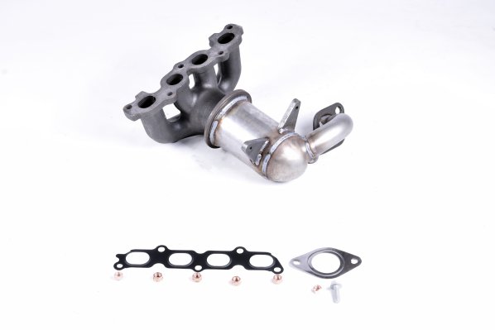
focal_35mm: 82
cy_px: 165
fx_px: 1135
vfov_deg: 16.6
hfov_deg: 24.6
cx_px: 248
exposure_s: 1/60
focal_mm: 55
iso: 200
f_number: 13
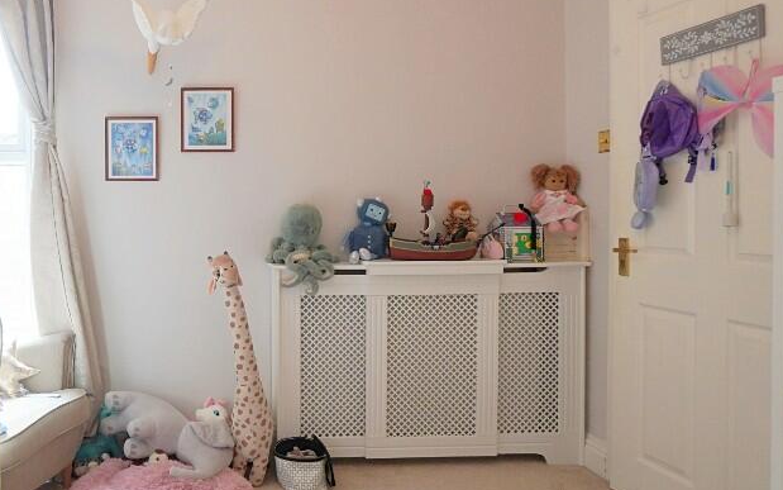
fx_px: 576
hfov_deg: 64.2
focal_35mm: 27
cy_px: 221
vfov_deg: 46.0
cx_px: 192
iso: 400
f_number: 4
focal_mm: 11
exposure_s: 1/160
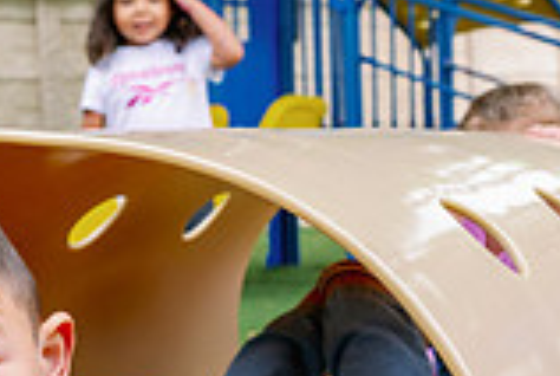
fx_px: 1371
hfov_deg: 22.4
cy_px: 314
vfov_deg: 15.5
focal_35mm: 88
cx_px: 39
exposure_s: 1/800
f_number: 4
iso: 500
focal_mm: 24
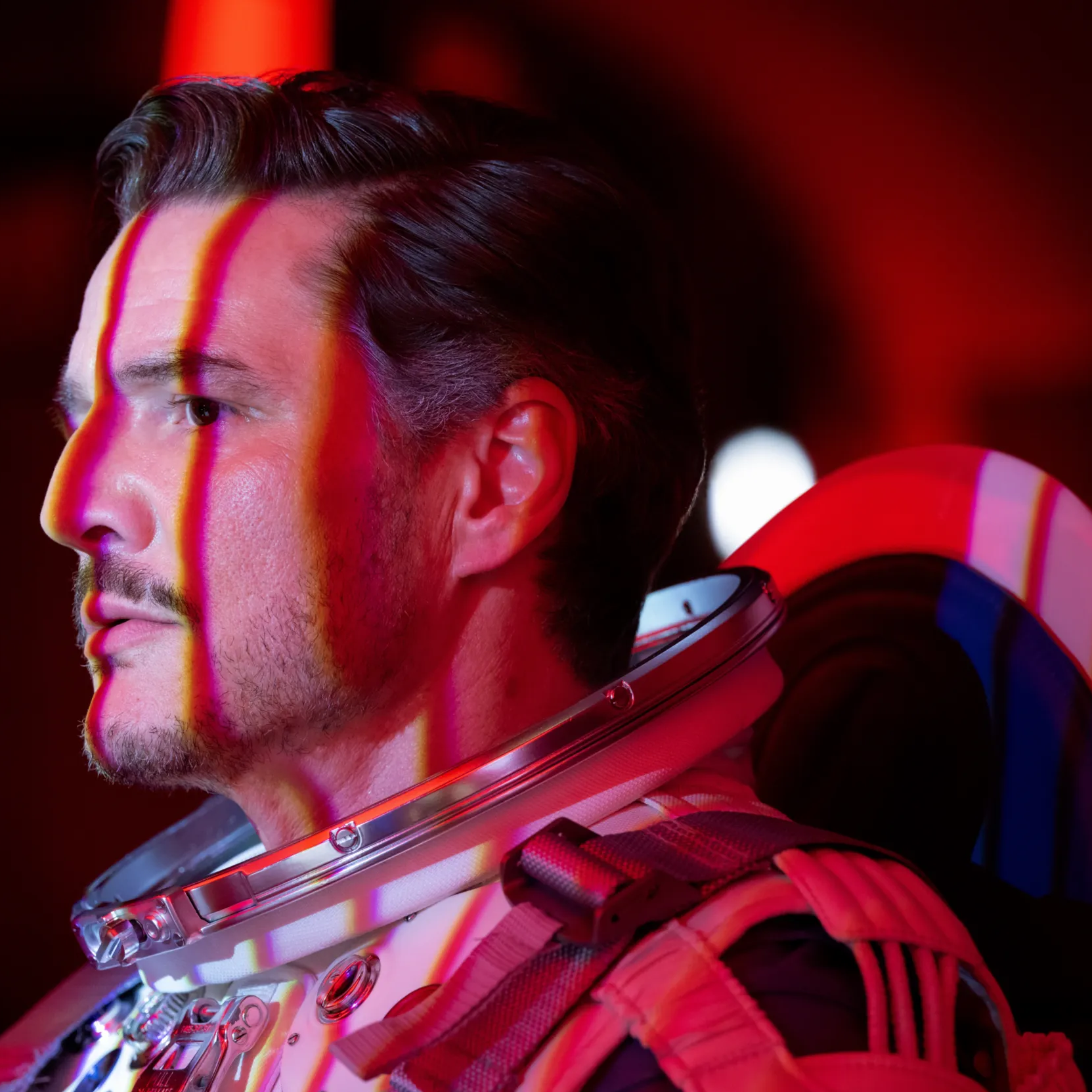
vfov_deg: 7.6
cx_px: 307
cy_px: 547
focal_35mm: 230
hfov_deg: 7.6
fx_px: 8209
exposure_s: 1/200
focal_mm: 180
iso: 3200
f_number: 5
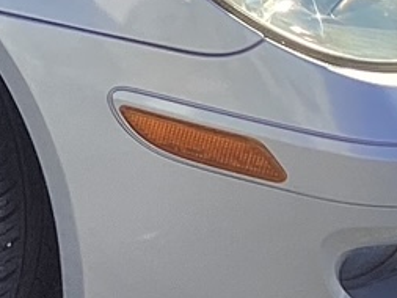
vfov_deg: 7.4
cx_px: -596
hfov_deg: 8.8
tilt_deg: -25.2
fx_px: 2295
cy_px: -78
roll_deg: -2.2
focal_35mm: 200
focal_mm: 3.3
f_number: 2.4
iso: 25
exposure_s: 1/543
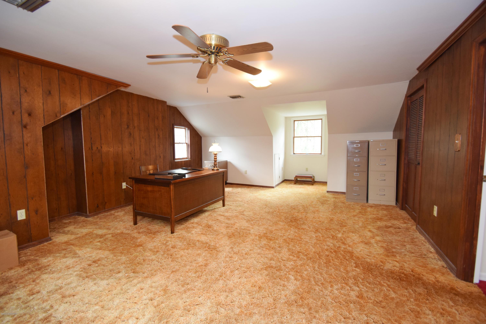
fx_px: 202
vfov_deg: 77.3
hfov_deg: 100.4
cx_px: 243
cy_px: 162
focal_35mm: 15
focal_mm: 10
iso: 900
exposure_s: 1/60
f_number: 3.5
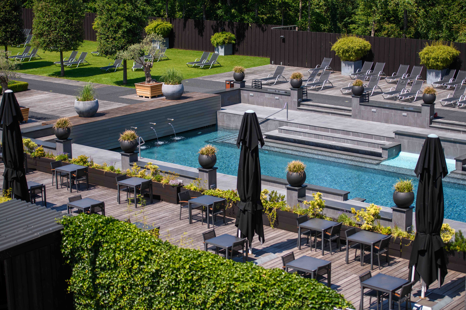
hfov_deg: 28.8
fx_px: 906
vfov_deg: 19.5
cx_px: 233
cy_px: 155
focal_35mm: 70
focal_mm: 70
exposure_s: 1/2000
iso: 100
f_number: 2.8
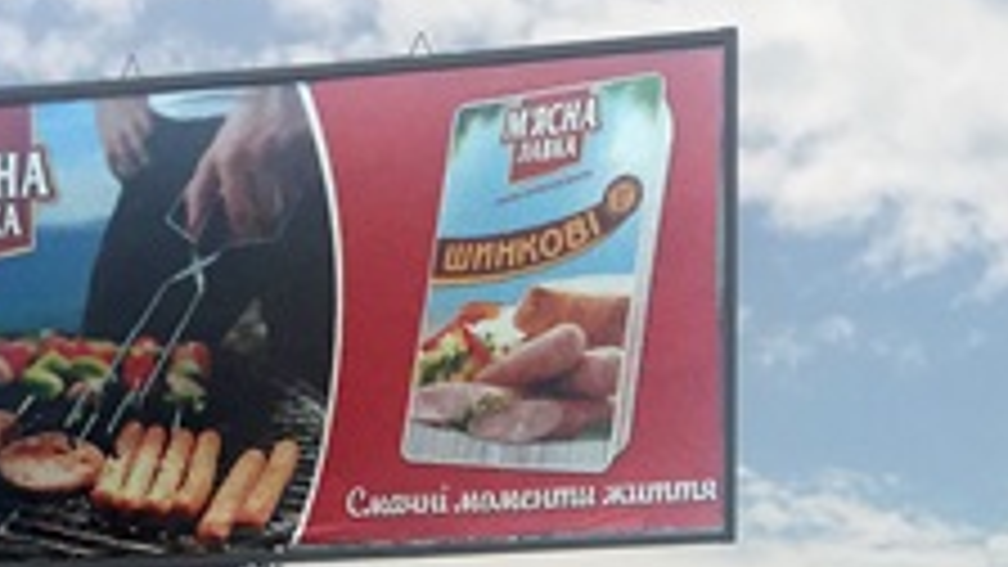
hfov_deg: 18.6
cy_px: 1030
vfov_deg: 10.1
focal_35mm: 113
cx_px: 940
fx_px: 3020
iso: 32
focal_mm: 4.15
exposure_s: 1/3049
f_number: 2.2
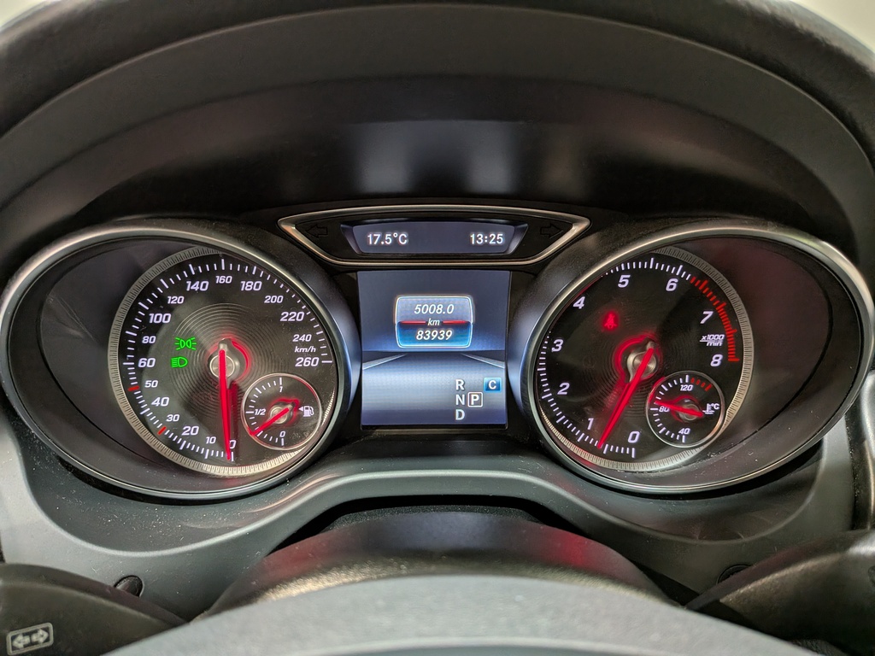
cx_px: 438
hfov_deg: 71.6
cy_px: 328
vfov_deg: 56.8
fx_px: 607
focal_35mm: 24
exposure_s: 1/120
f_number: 1.7
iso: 64
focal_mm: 4.53
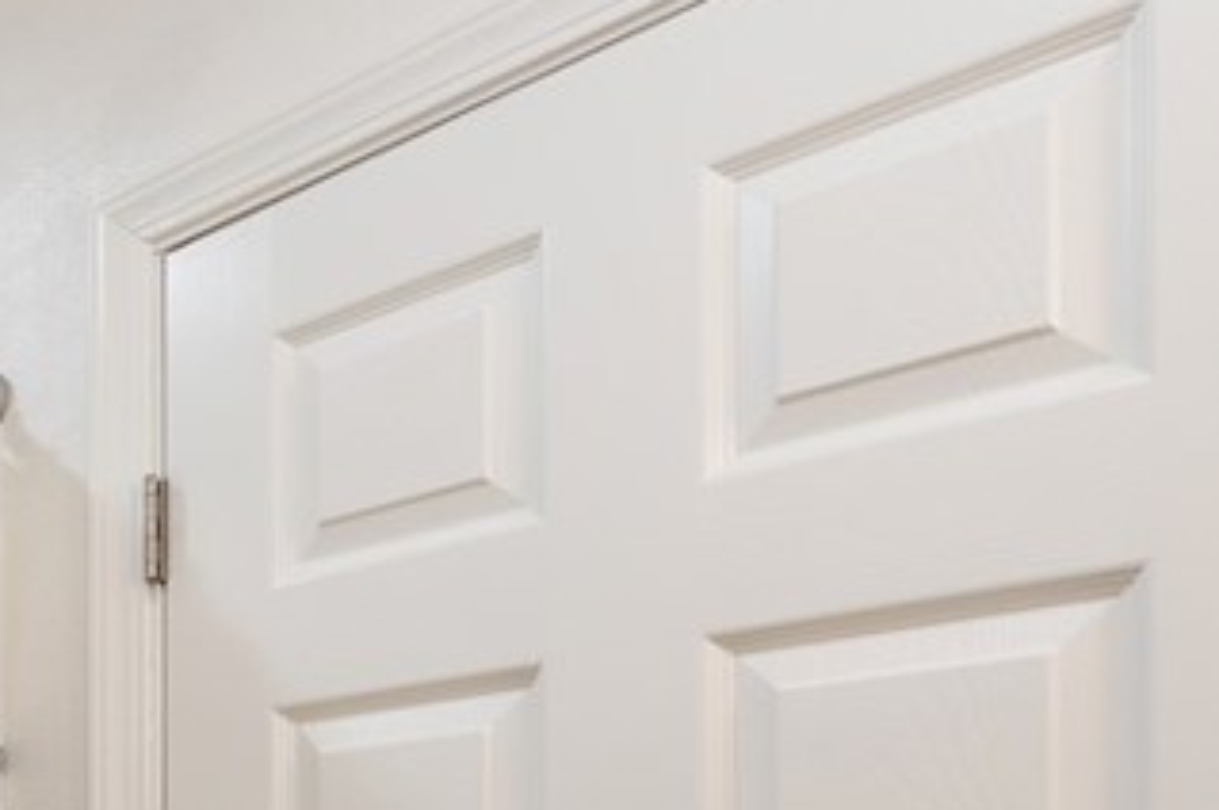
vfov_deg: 26.4
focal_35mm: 45
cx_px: -378
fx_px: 1522
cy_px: 976
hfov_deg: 32.4
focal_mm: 14
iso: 400
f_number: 6.3
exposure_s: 1/160
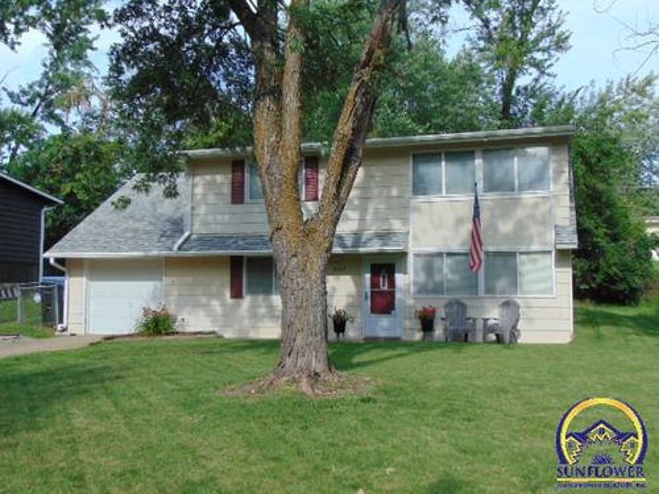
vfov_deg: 36.8
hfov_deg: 47.9
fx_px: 742
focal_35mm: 39
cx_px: 330
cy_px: 247
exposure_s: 1/640
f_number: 3.3
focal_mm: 6.9
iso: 80
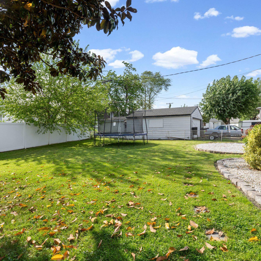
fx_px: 179
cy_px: 132
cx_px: 143
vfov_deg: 72.1
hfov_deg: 72.0
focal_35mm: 21
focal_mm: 16
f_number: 8
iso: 200
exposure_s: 1/250
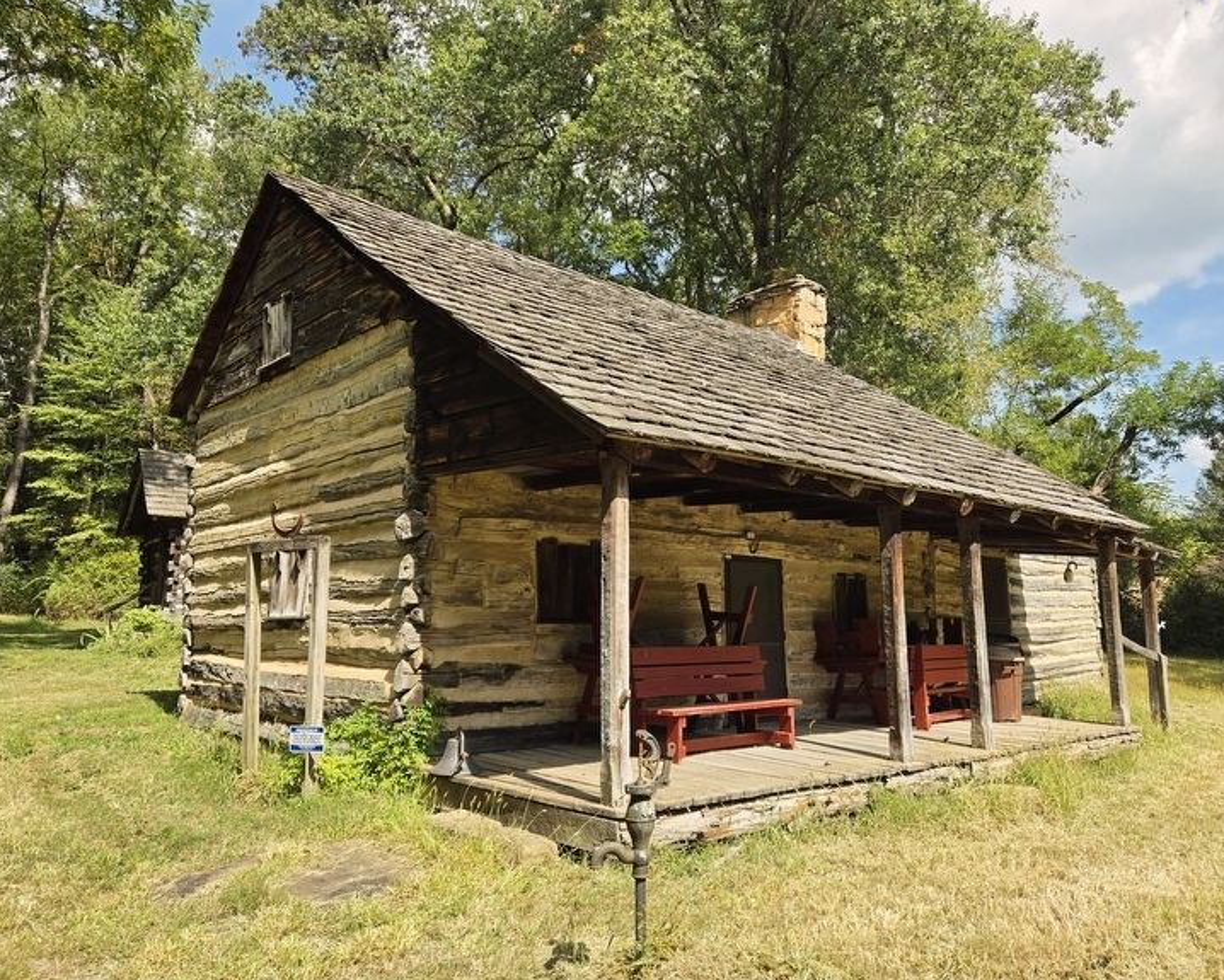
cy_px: 498
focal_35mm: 25
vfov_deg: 56.8
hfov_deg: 68.1
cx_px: 626
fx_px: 906
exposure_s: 1/1321
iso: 25
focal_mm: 5.4
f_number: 1.8
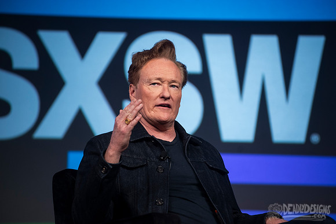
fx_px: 1867
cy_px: 112
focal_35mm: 200
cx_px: 168
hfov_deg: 10.3
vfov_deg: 6.9
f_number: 4
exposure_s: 1/320
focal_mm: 200
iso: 1250
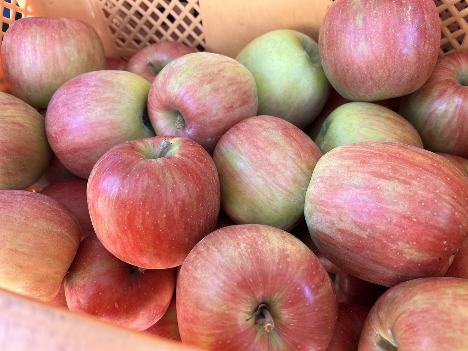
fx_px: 352
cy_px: 176
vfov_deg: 53.1
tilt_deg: -49.1
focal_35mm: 26
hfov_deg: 67.3
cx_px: 234
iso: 80
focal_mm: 5.1
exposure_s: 1/122
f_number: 1.6
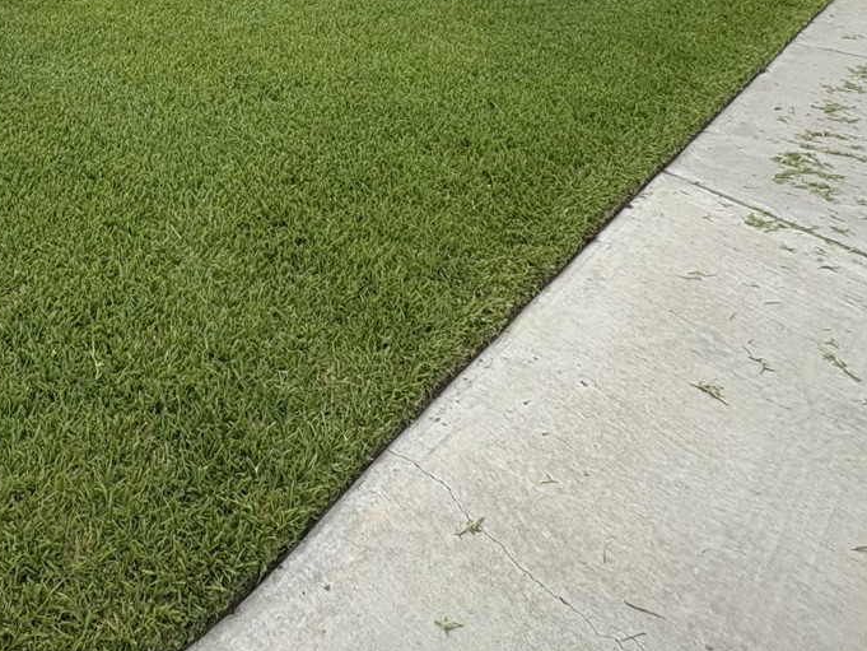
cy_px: -107
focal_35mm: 37
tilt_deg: -7.6
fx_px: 927
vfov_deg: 32.7
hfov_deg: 49.3
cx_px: 293
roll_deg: -2.7
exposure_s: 1/1063
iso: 64
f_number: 2.2
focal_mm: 2.22
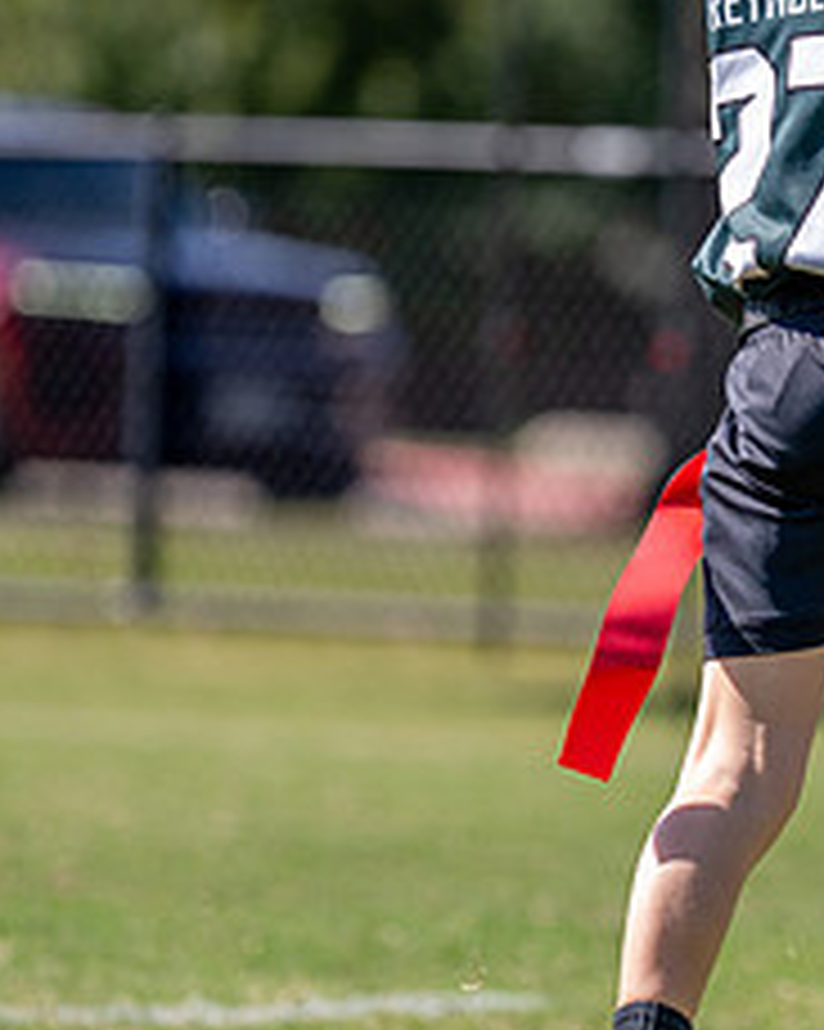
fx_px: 12873
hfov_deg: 3.7
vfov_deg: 4.6
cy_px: 417
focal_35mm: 422
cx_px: 891
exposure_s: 1/2500
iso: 250
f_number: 2.8
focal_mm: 158
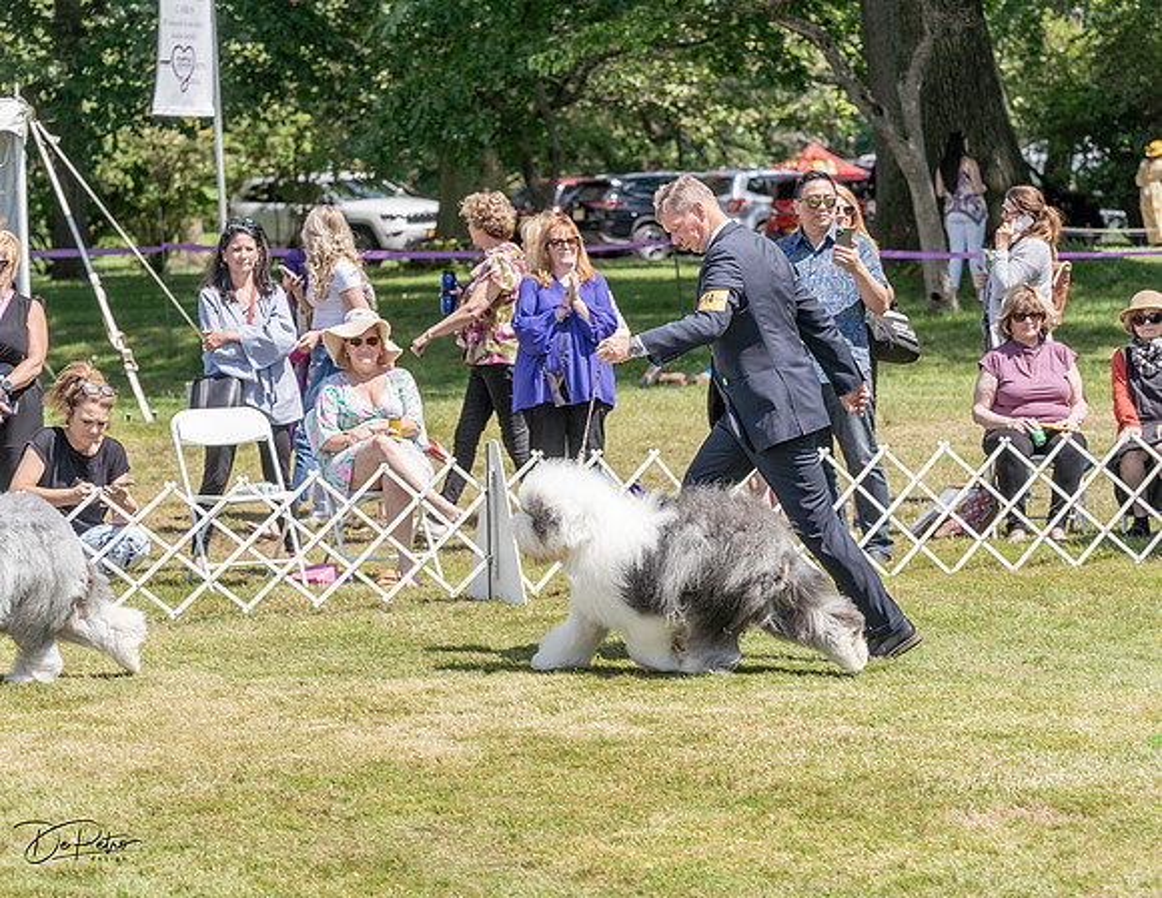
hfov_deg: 13.6
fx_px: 4863
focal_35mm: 143
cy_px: 449
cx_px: 581
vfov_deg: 10.5
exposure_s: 1/800
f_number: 5.6
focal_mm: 130
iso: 200
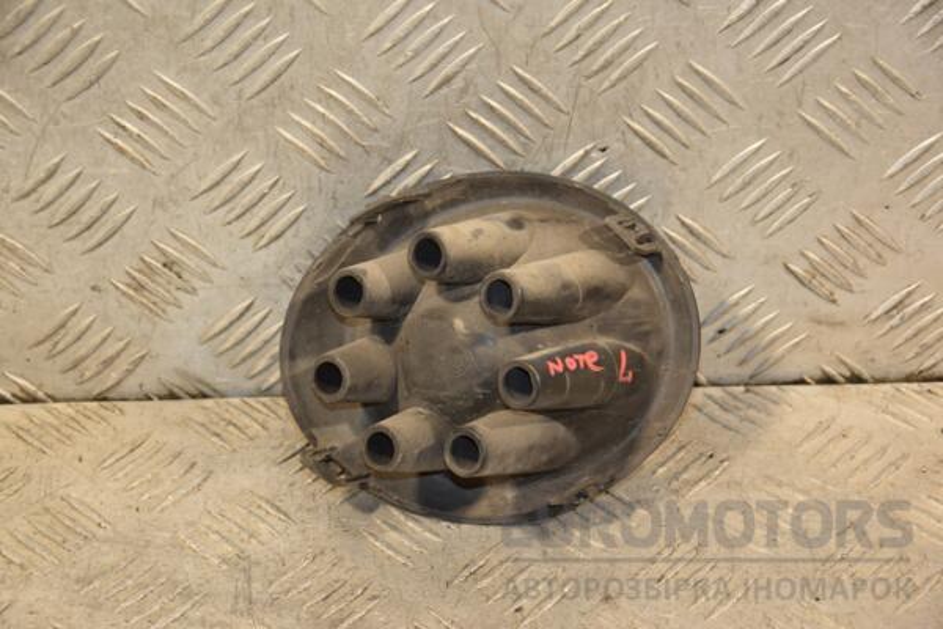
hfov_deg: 19.5
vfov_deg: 13.0
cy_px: 314
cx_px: 472
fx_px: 2750
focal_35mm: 105
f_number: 5.3
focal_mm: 70
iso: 800
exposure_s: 1/100
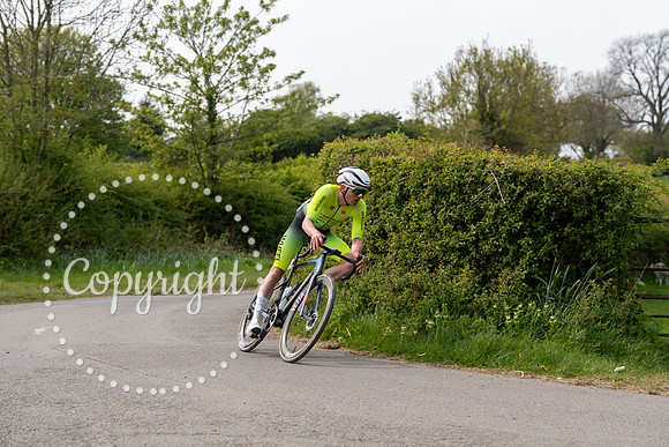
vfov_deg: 15.4
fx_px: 1654
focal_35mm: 89
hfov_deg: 22.9
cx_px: 334
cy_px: 224
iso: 320
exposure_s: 1/1000
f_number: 5
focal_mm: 89
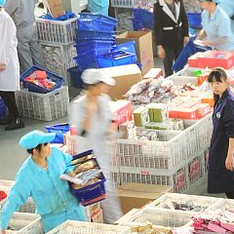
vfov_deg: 8.5
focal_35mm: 204
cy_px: 259
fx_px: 1560
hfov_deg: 8.5
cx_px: 219
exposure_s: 1/13
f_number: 6.3
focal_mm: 48
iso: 500
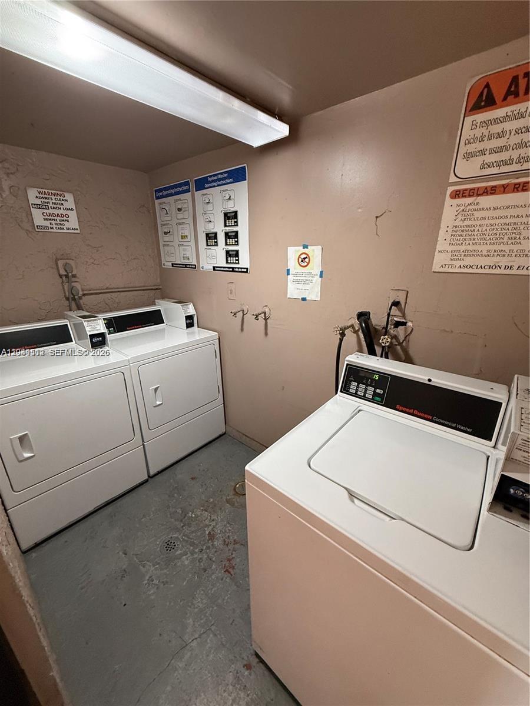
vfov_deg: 102.1
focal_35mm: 14
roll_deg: +0.4
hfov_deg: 85.7
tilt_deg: -18.1
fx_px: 286
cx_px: 265
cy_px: 353
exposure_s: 1/60
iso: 320
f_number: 2.2
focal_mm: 2.22
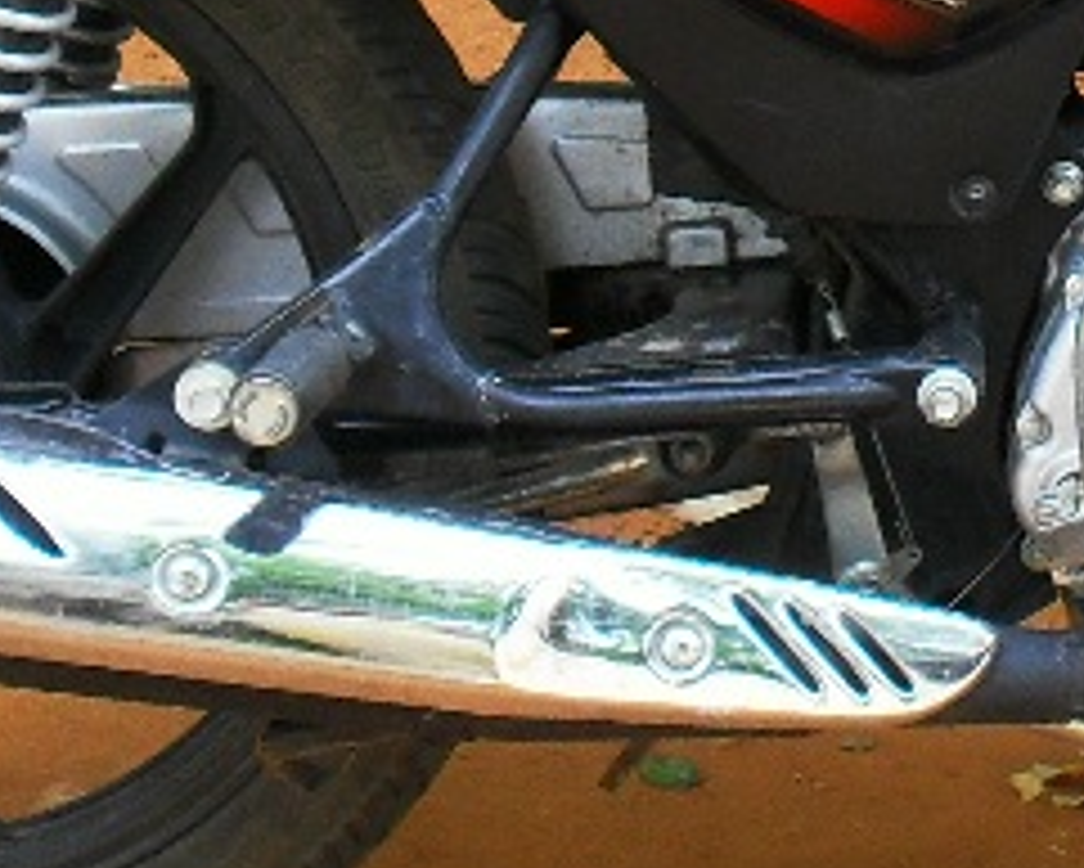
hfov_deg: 13.0
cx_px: 1201
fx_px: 4654
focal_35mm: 145
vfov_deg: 10.5
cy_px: -225
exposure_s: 1/125
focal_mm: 6.3
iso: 100
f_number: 3.2
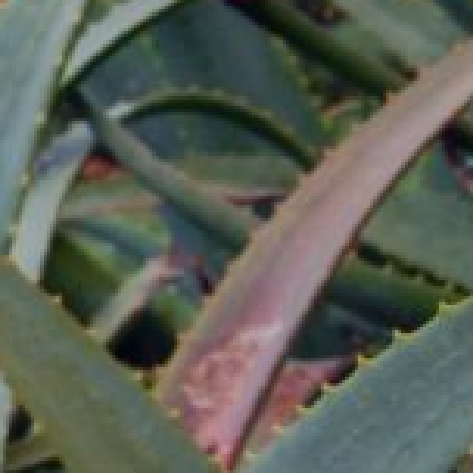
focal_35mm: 163
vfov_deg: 10.7
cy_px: 126
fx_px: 2518
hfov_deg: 9.0
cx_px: -862
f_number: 7.1
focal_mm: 19
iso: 400
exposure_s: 1/320
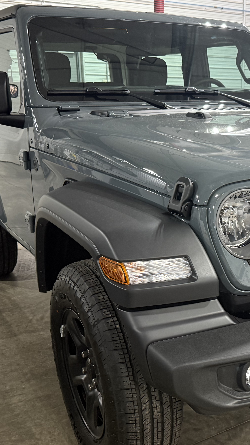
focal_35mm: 42
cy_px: 250
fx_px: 495
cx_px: 231
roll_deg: -0.1
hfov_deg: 27.2
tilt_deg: -16.1
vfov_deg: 48.2
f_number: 1.78
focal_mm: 6.76
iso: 320
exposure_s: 1/60
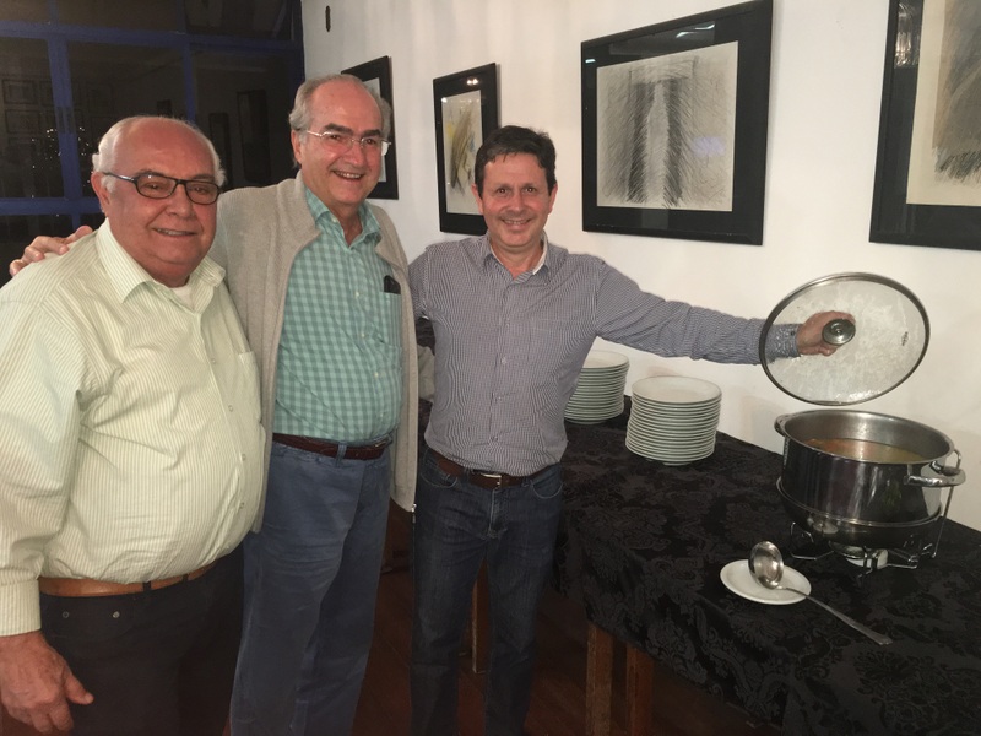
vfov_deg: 48.2
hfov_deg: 61.7
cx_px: 490
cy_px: 368
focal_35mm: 29
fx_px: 822
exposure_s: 1/16
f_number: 2.2
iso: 160
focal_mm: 4.15
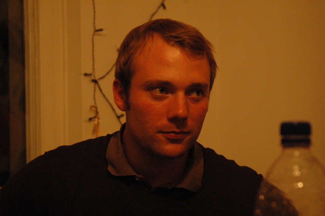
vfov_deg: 16.5
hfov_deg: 24.6
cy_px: 108
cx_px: 162
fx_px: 744
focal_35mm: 82
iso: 1600
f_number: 4.5
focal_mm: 55
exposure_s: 1/15
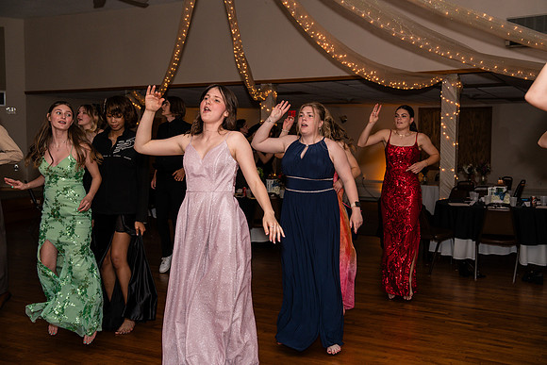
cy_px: 182
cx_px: 274
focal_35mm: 43
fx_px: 653
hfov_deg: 45.4
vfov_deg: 31.2
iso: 400
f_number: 4
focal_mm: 43
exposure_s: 1/250
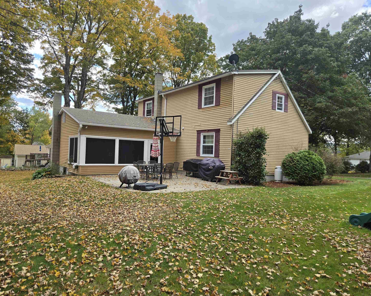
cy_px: 148
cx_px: 191
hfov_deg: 70.3
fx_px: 264
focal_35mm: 24
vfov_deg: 58.8
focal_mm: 5.4
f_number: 1.8
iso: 25
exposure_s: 1/681
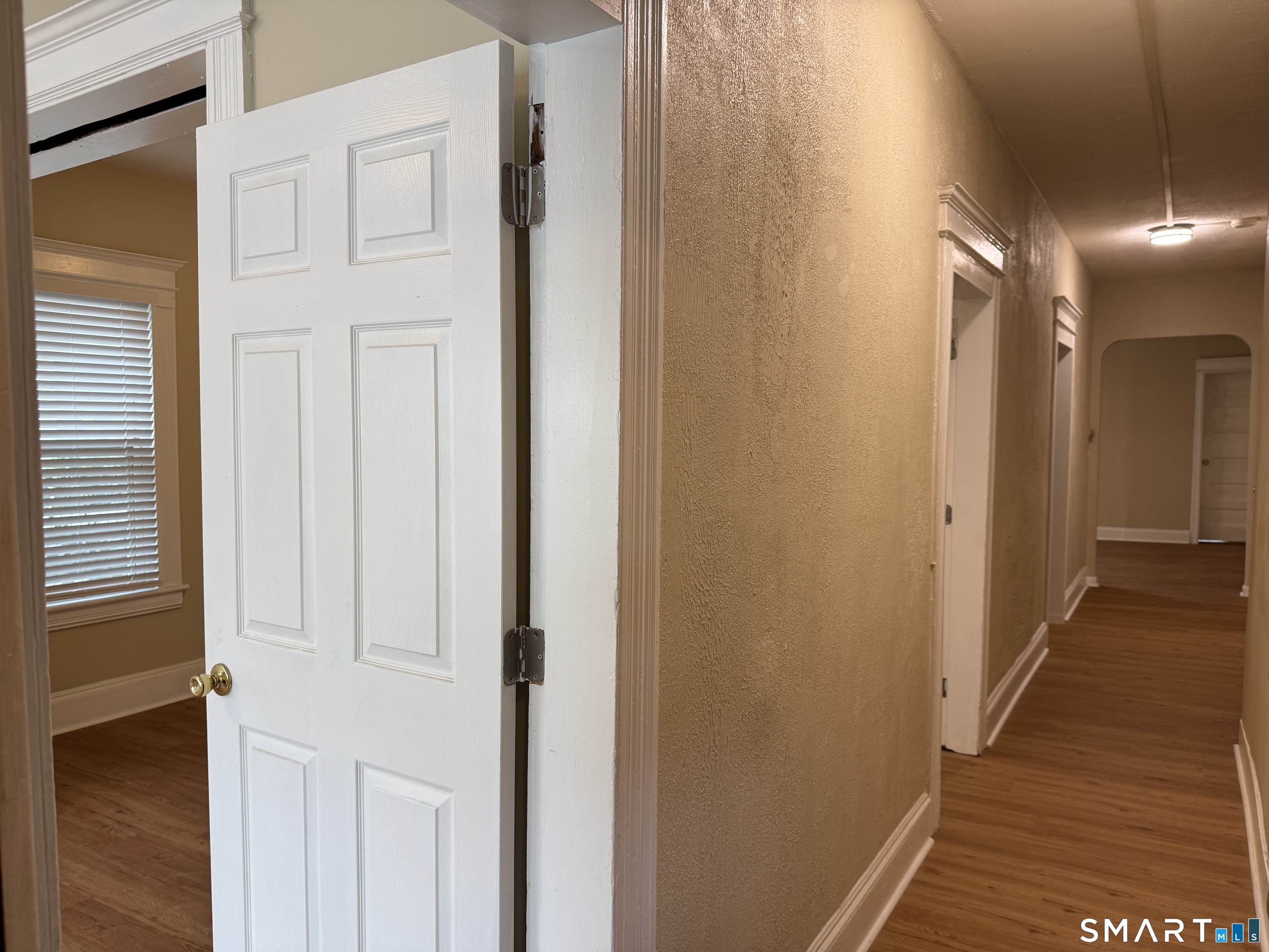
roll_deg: +0.1
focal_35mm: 24
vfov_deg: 56.8
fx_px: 880
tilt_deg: -4.3
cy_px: 476
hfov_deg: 71.6
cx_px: 634
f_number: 1.78
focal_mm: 6.76
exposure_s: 1/120
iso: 125
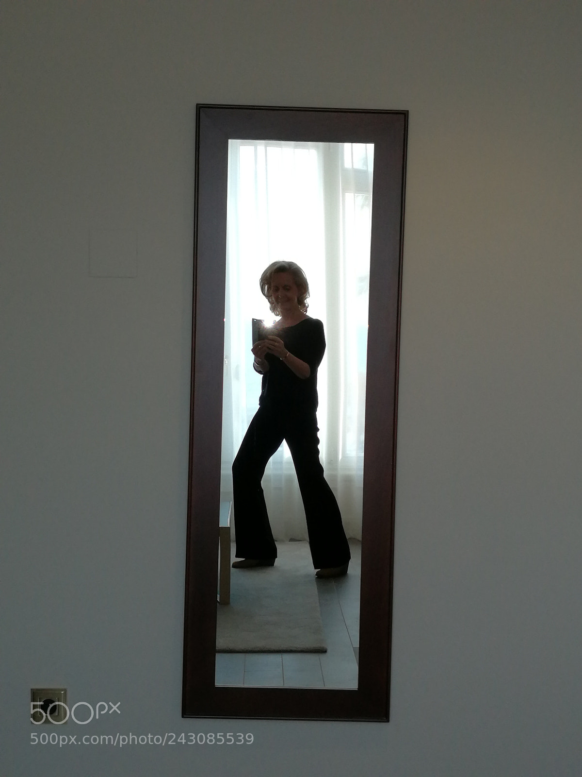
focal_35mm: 54
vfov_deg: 35.5
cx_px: 291
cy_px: 388
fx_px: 1211
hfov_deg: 27.0
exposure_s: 1/100
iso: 80
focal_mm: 3.95
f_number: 2.2
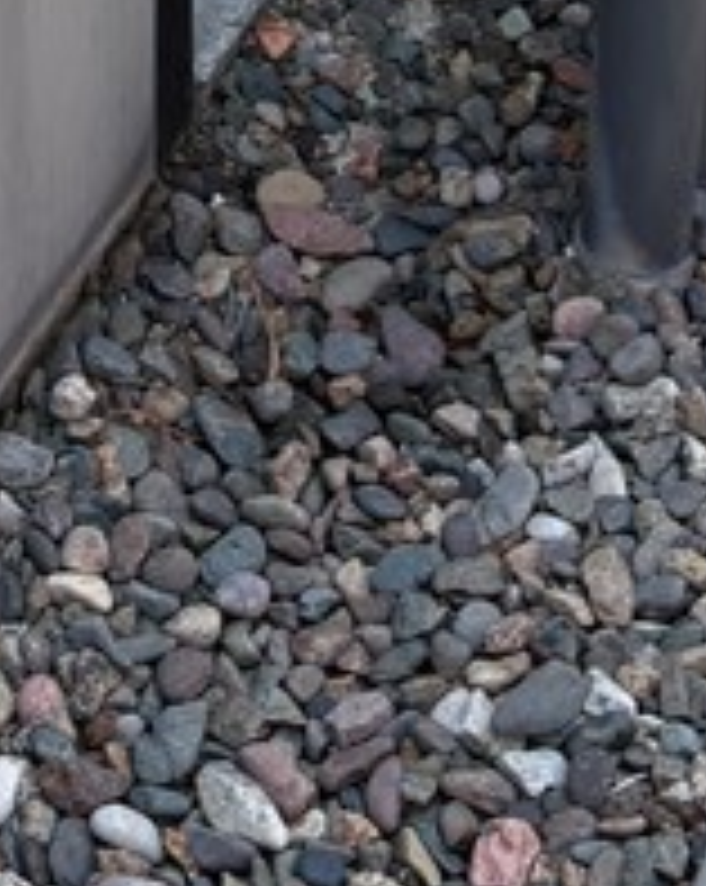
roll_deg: +2.4
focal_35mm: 132
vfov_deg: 12.7
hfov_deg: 11.5
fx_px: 3456
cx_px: -85
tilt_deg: -24.9
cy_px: -922
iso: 64
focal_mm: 5.96
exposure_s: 1/1064
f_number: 1.6
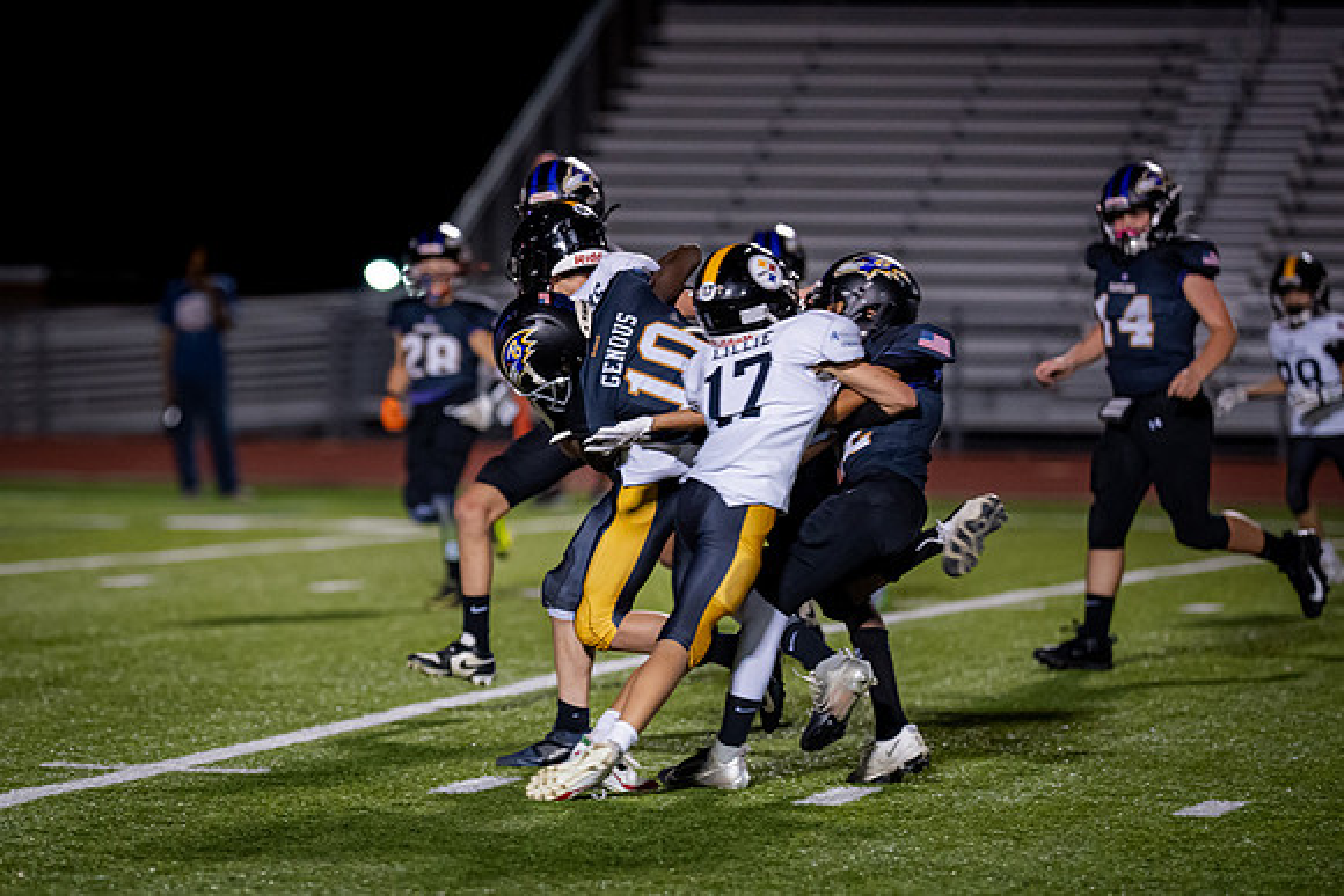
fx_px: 7861
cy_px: 535
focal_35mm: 211
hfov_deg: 9.8
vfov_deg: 6.5
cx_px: 309
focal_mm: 135
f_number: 1.8
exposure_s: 1/1250
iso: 2000
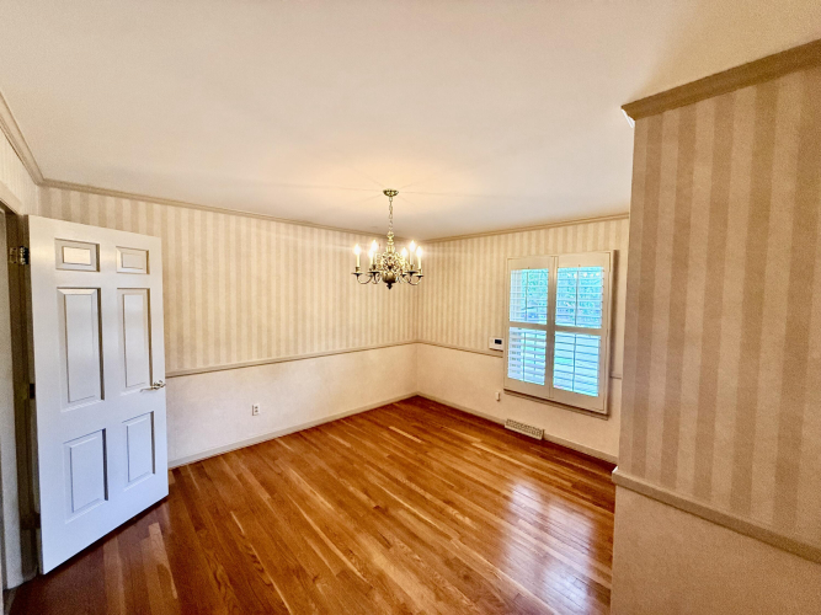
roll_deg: -0.8
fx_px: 332
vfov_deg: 85.7
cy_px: 308
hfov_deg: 102.1
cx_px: 410
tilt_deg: -3.1
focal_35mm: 14
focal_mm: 2.22
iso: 400
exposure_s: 1/120
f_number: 2.2
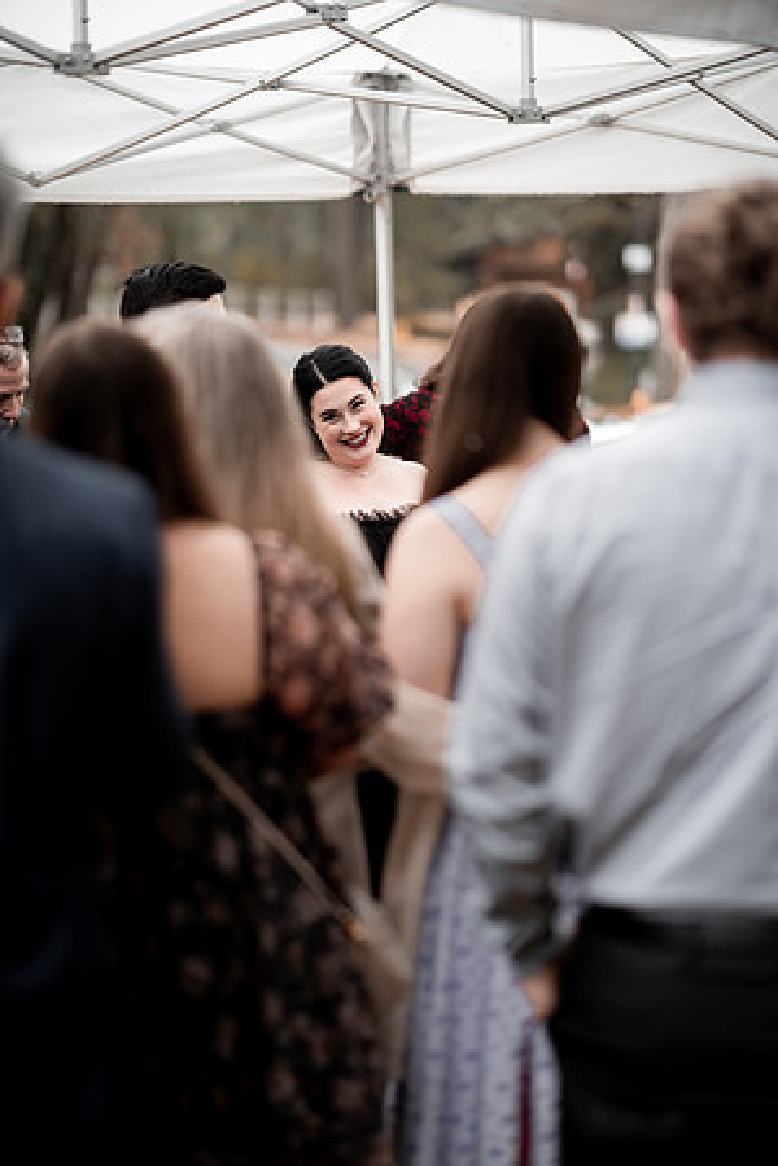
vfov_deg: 23.9
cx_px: 389
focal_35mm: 85
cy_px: 583
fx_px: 2755
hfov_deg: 16.1
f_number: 1.4
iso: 200
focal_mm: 85
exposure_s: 1/1000
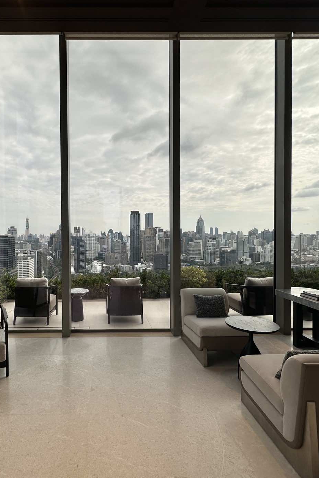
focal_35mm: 20
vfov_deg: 84.0
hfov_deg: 60.4
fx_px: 266
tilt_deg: -1.3
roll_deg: +0.5
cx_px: 105
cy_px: 239
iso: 40
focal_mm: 2.22
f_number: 2.2
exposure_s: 1/694
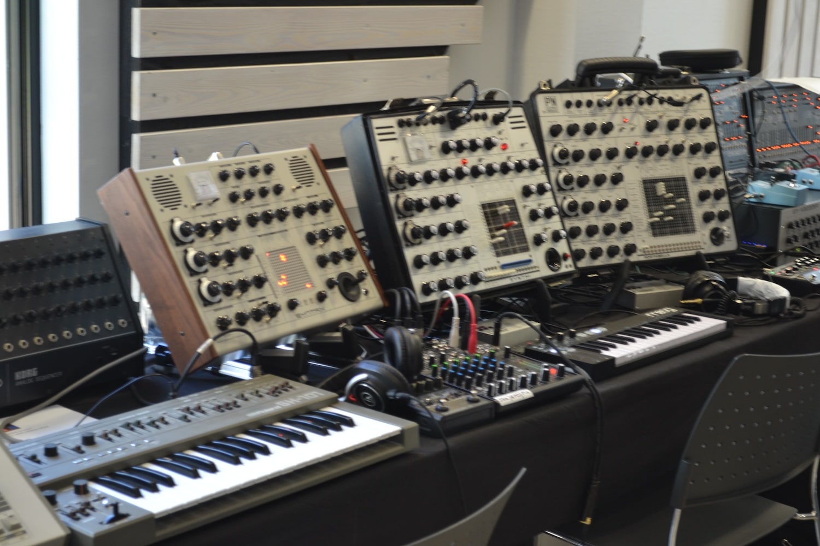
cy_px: 273
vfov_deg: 20.6
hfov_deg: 30.5
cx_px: 410
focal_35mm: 66
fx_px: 1503
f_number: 5.3
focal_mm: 44
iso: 400
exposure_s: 1/25
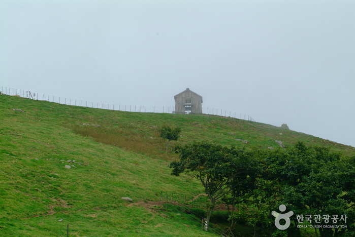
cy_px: 118
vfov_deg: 11.5
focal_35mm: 120
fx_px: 1185
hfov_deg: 17.0
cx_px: 178
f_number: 5.6
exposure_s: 1/125
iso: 200
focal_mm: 80
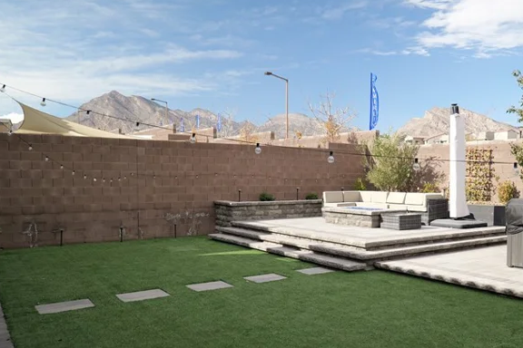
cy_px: 195
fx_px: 465
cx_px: 359
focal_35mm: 32
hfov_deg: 57.1
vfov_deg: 41.0
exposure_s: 1/160
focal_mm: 18
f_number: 4.5
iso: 100
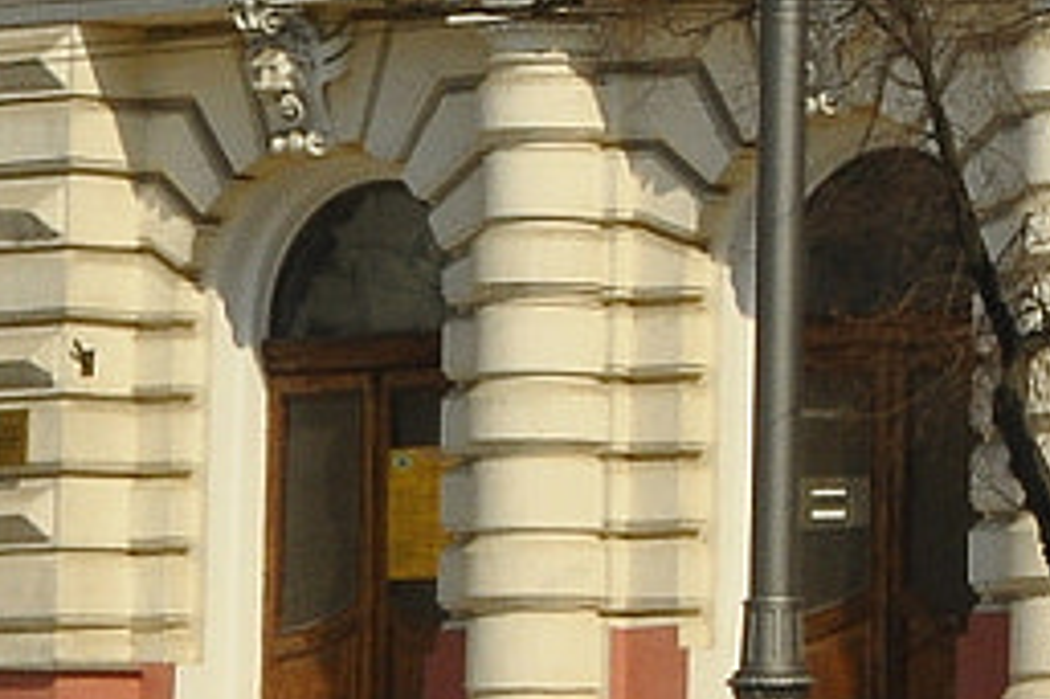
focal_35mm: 289
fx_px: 8427
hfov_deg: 7.0
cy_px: -1012
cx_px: 1655
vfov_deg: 4.6
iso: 320
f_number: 25
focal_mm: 31
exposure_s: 1/160
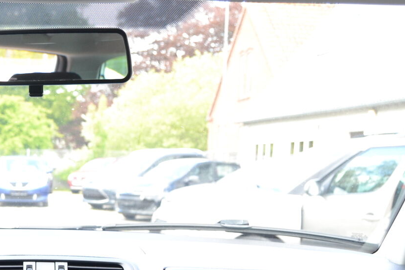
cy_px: 301
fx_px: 709
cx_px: 22
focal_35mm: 63
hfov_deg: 30.2
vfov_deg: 20.5
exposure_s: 1/100
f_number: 4.5
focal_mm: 18
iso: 400
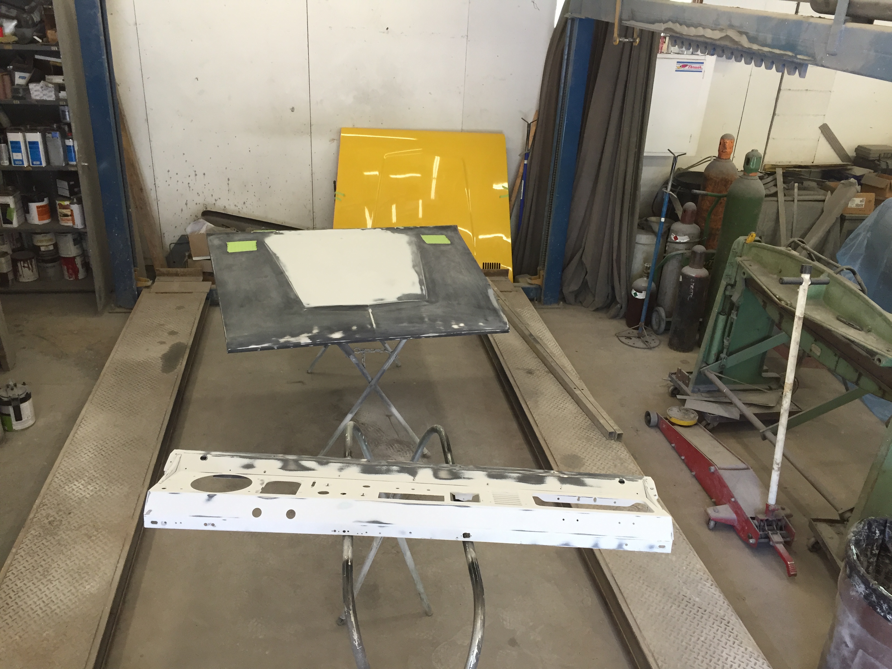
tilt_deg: -25.2
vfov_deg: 48.2
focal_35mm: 29
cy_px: 334
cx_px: 446
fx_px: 747
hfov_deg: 61.7
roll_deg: -2.5
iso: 40
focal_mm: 4.15
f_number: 2.2
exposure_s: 1/30
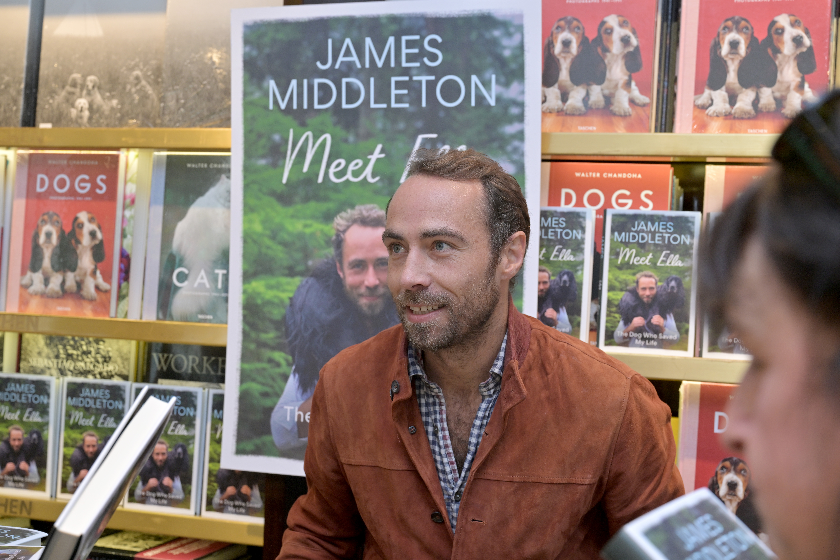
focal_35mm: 56
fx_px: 1307
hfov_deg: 35.6
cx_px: 420
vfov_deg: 24.2
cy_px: 280
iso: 400
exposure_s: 1/125
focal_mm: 56
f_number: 5.6
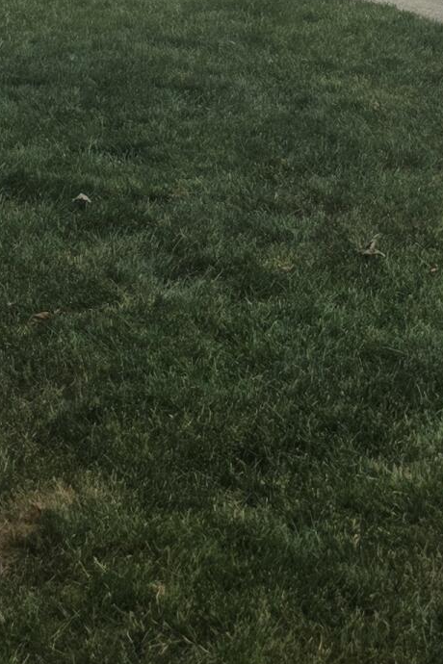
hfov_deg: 13.0
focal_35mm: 104
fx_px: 1920
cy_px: -323
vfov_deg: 17.7
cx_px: 37
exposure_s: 1/2945
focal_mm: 6.3
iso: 80
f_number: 1.7
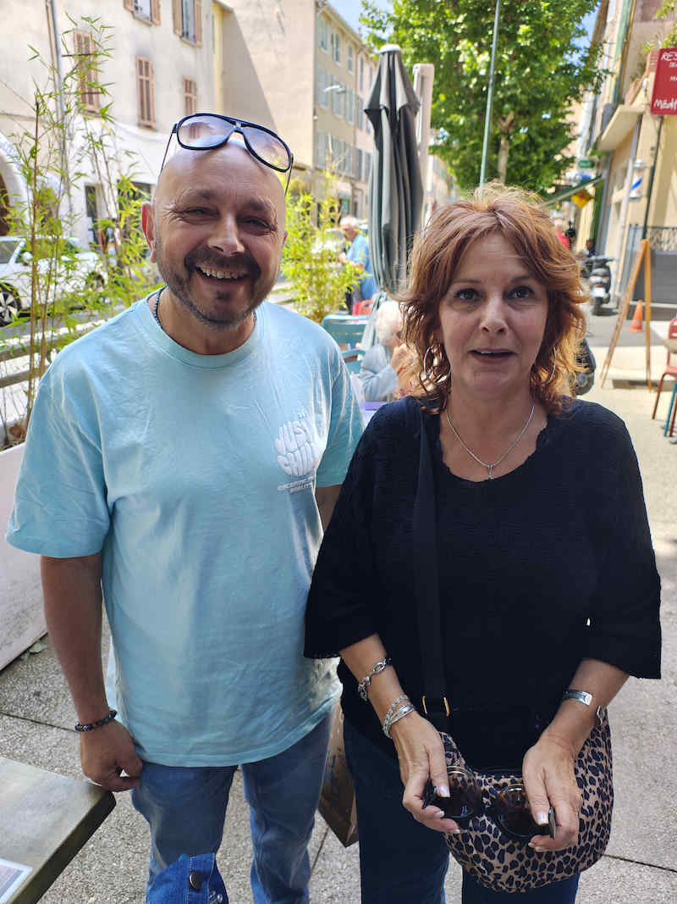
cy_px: 452
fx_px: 652
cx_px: 338
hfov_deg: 54.9
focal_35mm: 25
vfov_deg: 69.4
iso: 107
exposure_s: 1/120
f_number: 1.4
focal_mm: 5.89
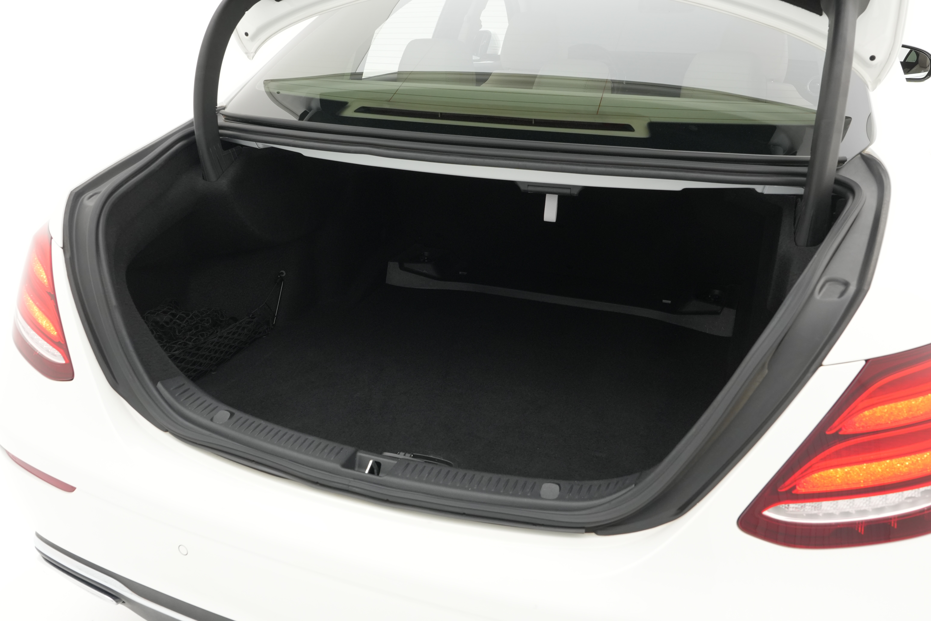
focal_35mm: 30
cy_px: 310
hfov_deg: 61.9
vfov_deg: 43.6
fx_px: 776
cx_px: 466
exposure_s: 1/80
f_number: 7.1
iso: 800
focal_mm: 20
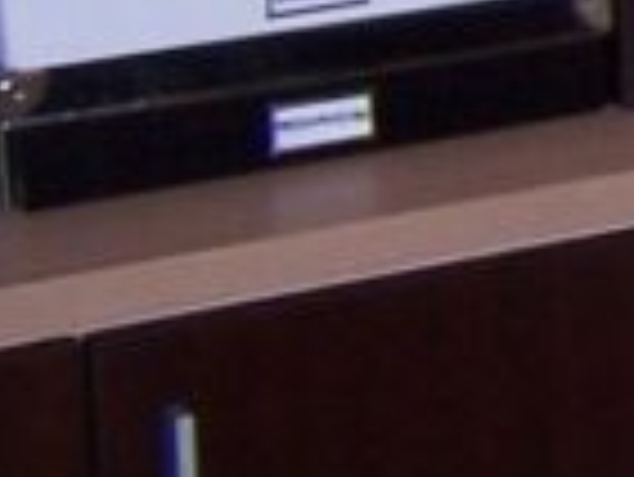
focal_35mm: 239
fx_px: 4381
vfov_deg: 6.0
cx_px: 2082
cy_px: -652
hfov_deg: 7.1
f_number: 2.8
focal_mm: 5.5
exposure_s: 1/60
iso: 80
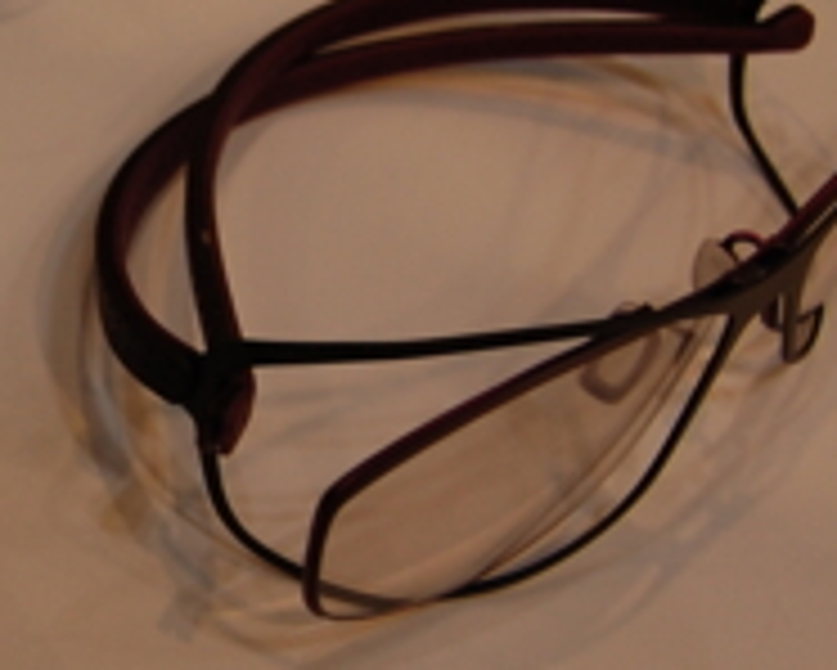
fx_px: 2156
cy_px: 265
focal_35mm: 87
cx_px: -238
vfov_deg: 17.7
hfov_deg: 20.2
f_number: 5
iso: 400
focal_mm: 18
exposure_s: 1/100
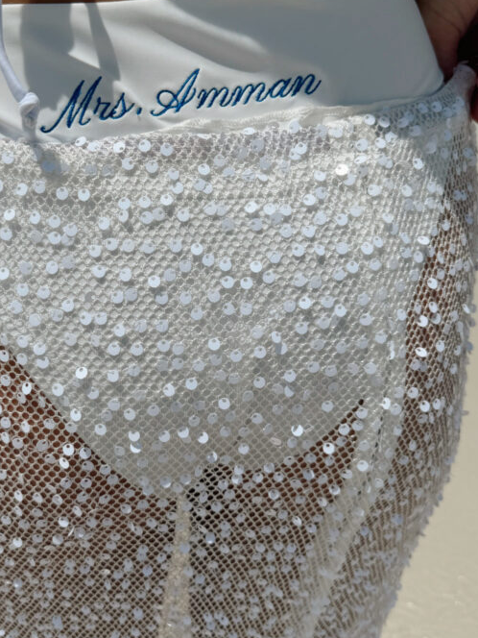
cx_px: 168
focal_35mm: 37
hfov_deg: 38.3
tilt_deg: -30.6
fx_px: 681
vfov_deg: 50.0
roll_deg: -0.1
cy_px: 271
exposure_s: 1/17544
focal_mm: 6.76
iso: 100
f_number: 1.78
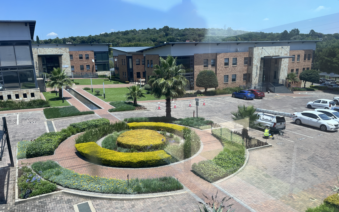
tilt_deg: -15.0
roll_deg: +1.6
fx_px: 259
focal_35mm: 28
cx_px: 167
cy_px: 118
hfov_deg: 66.5
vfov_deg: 44.5
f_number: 1.6
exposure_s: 1/975
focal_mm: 5.1
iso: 50
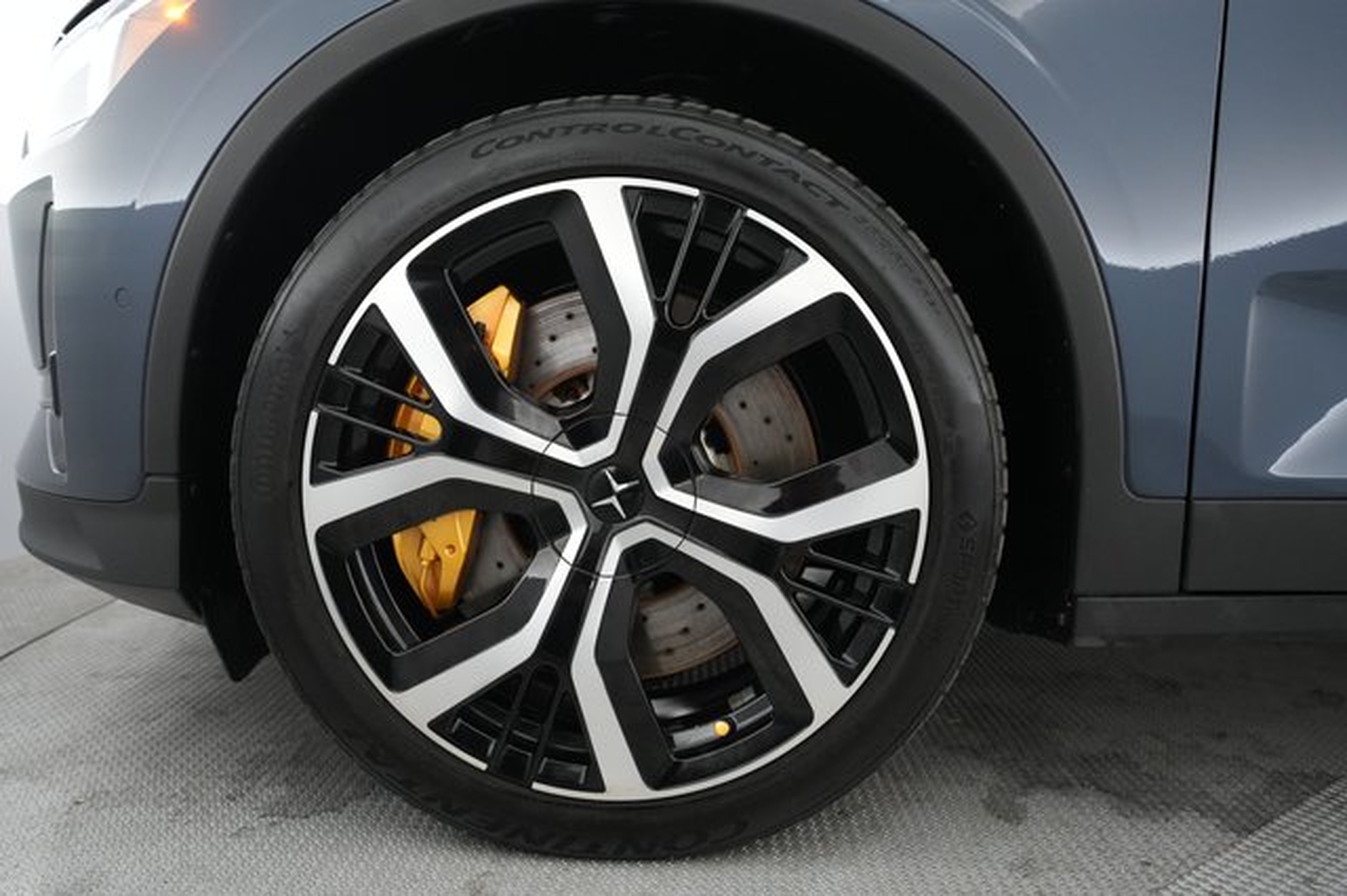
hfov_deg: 71.5
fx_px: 935
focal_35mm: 25
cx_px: 674
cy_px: 448
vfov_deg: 51.2
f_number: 4
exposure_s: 1/125
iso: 5000
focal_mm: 25
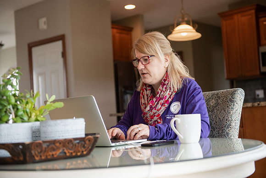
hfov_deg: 35.6
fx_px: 414
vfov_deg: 24.2
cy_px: 89
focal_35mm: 56
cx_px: 133
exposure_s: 1/160
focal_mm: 56
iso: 500
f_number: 3.2
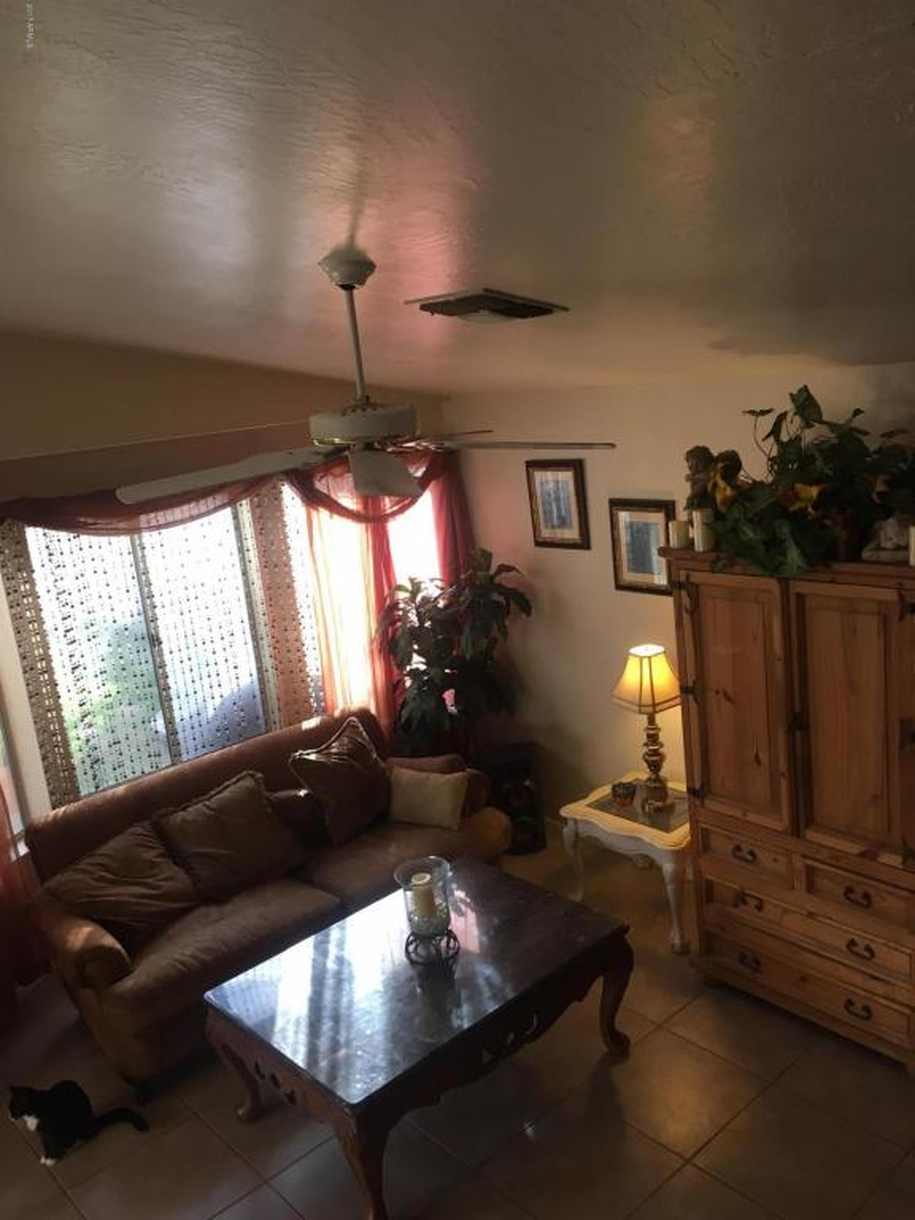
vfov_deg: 61.7
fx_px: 1022
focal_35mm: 29
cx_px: 458
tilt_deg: -14.7
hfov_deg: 48.2
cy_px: 610
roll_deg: +6.4
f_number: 2.2
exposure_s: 1/30
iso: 50
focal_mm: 4.15
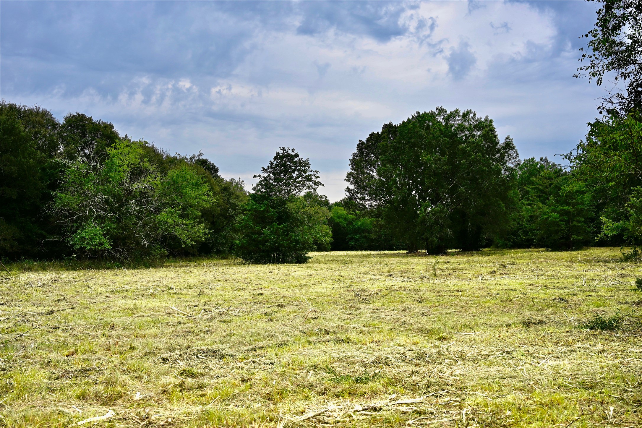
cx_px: 321
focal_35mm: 39
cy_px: 214
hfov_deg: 49.6
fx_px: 695
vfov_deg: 34.2
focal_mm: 39
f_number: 5.6
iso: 200
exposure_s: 1/250
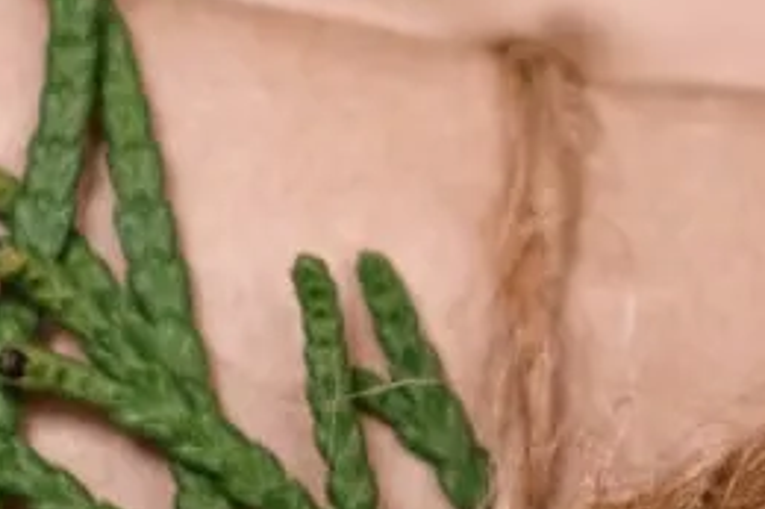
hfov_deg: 5.4
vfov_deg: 3.6
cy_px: 706
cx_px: -174
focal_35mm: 381
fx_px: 8097
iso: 160
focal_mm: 55
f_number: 5.6
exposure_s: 1/125
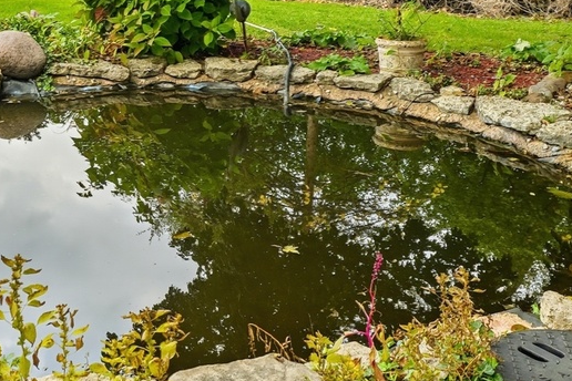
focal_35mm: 44
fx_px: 699
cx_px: 126
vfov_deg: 27.9
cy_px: -37
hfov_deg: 42.8
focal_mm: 14
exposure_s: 1/1600
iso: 400
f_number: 8
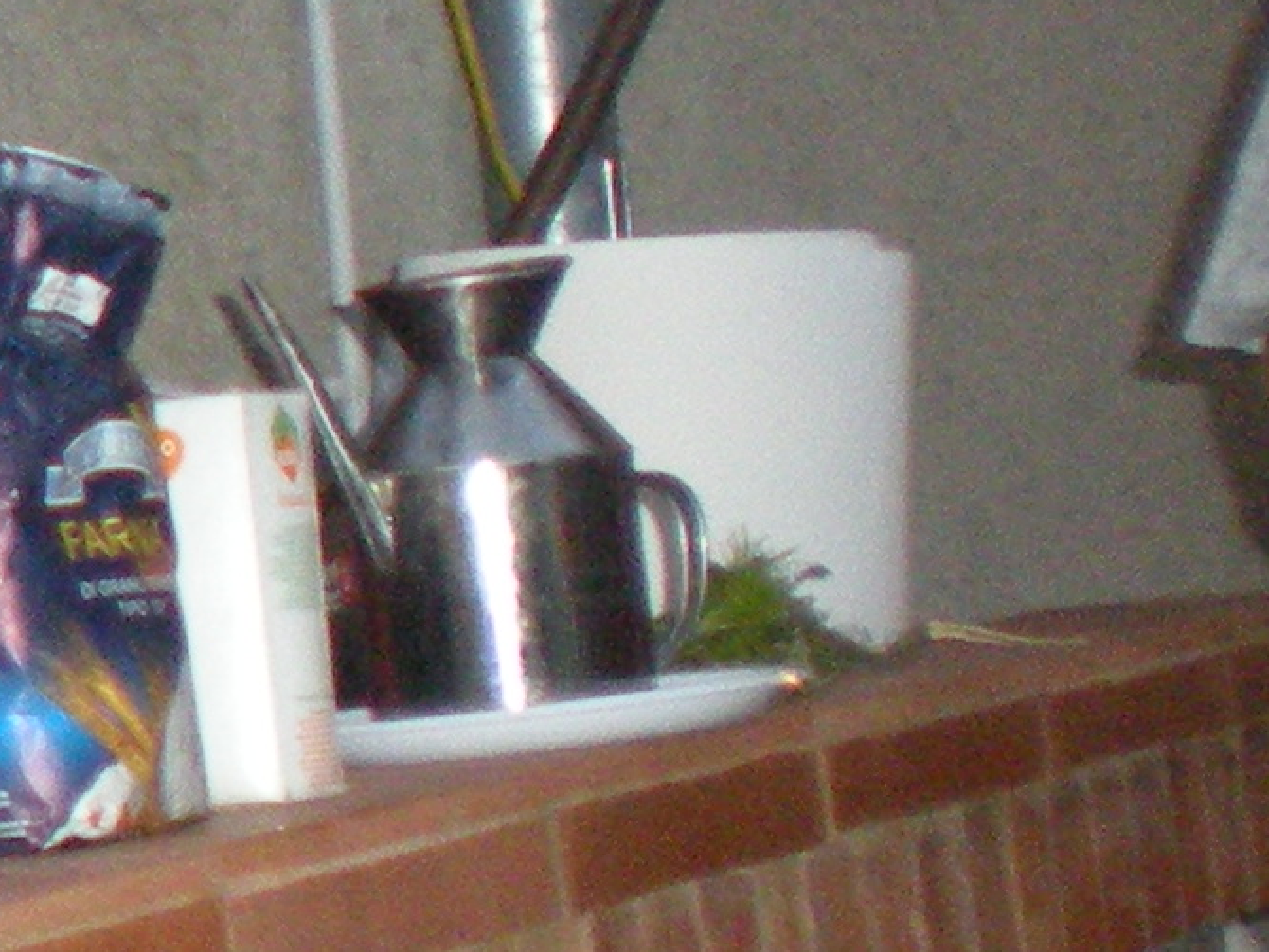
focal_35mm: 185
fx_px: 6784
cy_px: -8
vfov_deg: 8.0
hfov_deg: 10.1
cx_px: -968
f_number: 3.1
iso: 348
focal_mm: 6.3
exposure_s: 1/60
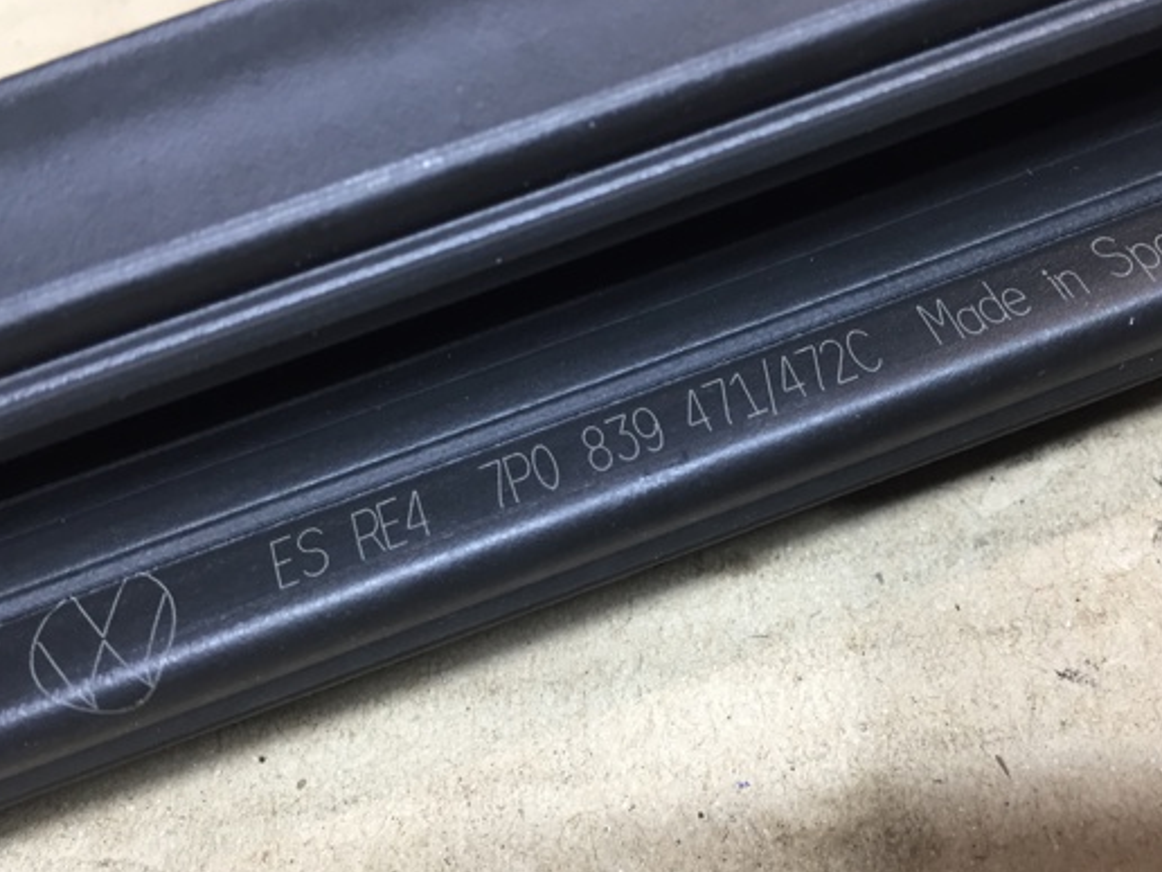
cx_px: 685
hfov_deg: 51.1
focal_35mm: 36
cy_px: 511
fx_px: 1208
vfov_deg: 39.5
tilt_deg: -56.0
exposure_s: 1/33
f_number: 2.2
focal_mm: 4.15
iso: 100
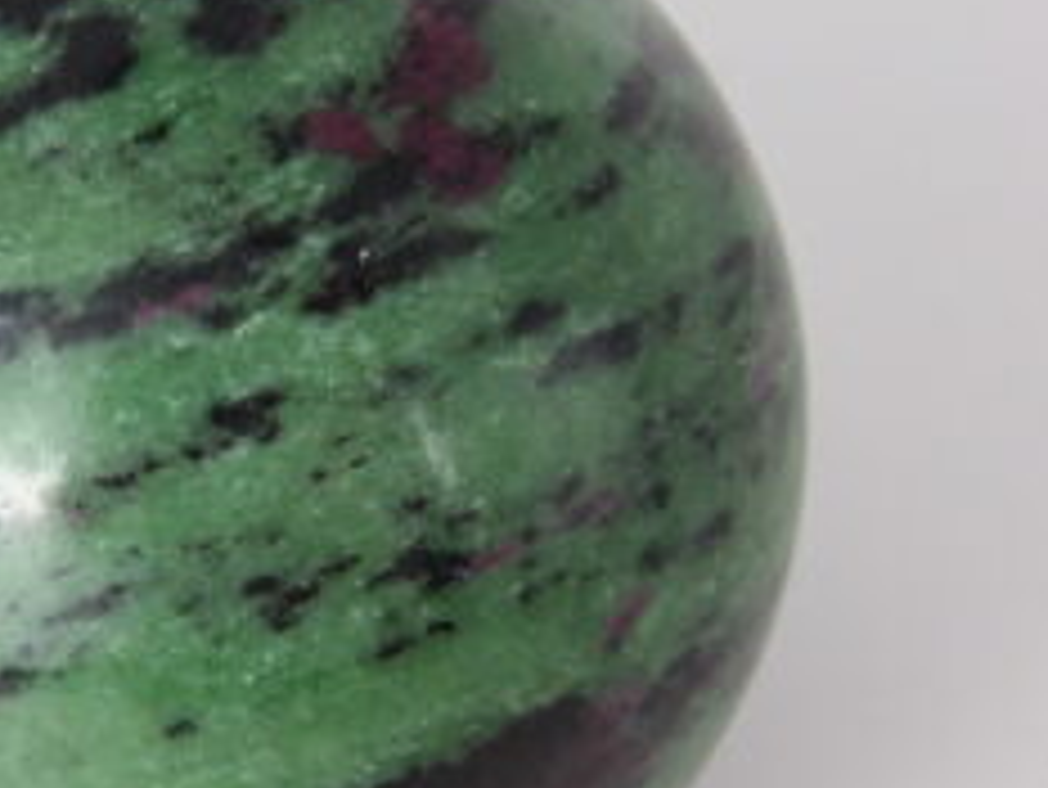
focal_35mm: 175
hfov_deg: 11.2
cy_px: 428
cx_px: 175
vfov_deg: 8.5
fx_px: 5301
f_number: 4.2
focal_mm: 18.2
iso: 546
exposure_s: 1/50
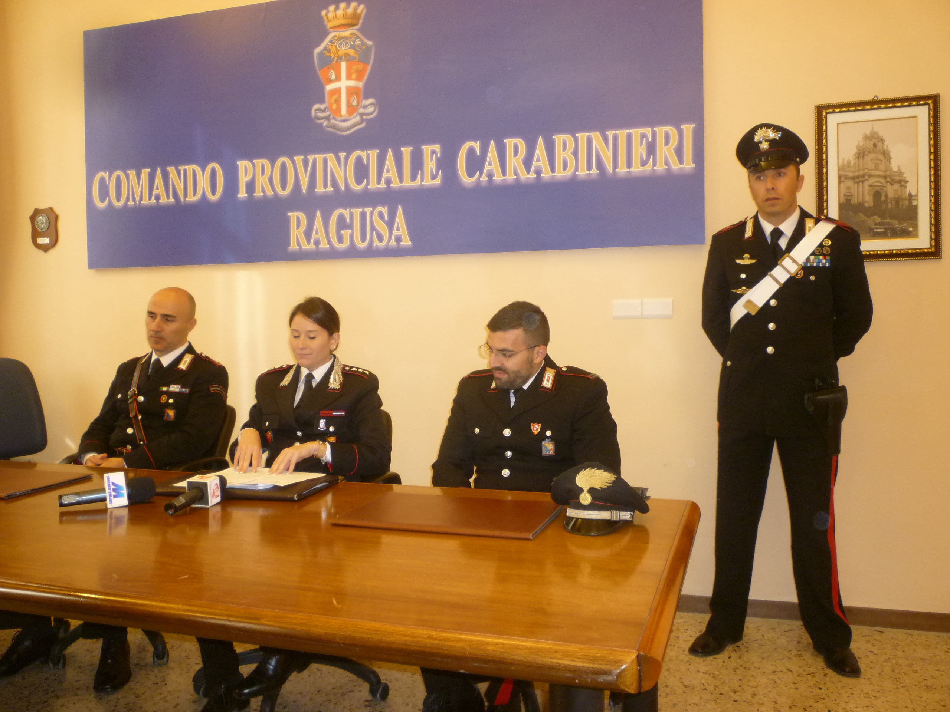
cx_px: 475
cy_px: 356
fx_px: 796
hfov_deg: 61.7
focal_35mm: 29
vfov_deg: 48.2
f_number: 3.3
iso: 200
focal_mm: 5.2
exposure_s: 1/30
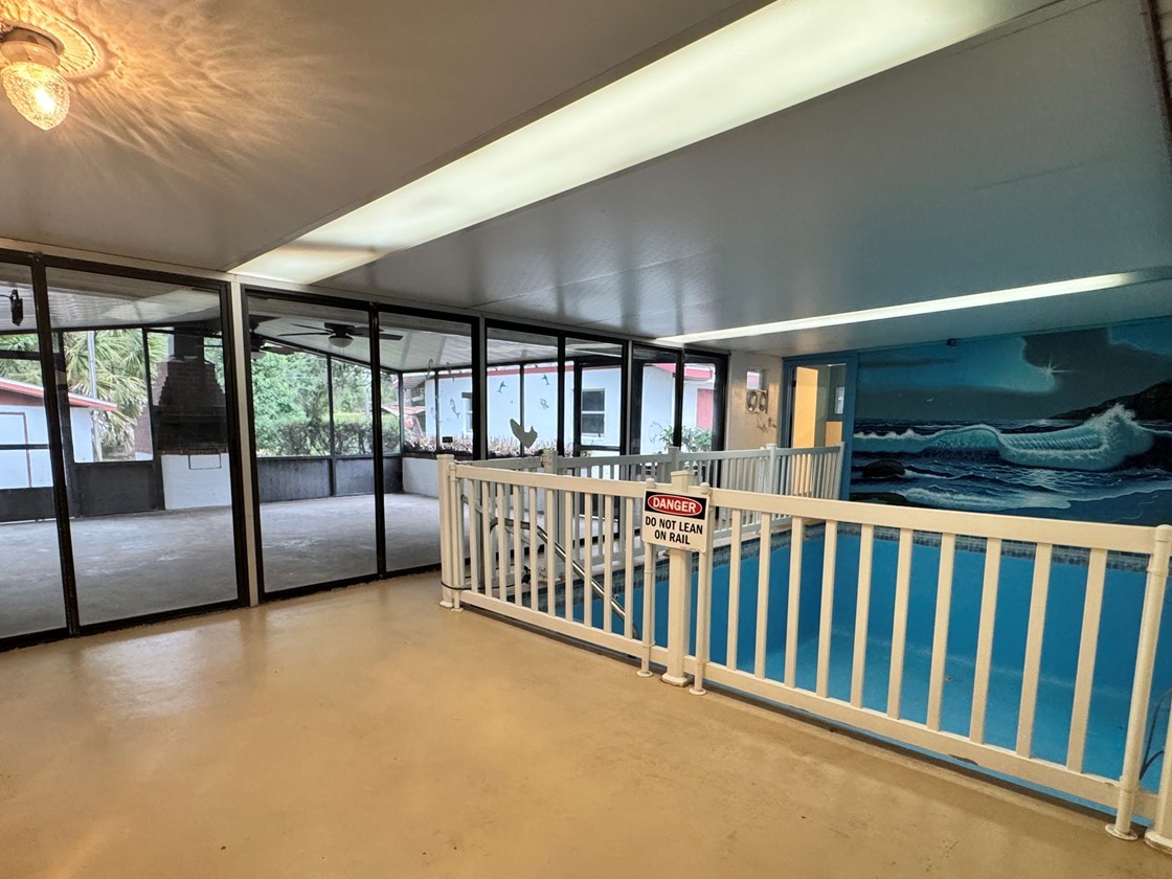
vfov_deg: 65.4
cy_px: 521
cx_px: 570
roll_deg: -0.6
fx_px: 677
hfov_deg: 81.7
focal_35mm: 20
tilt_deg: -8.6
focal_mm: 2.22
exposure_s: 1/60
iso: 400
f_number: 2.2
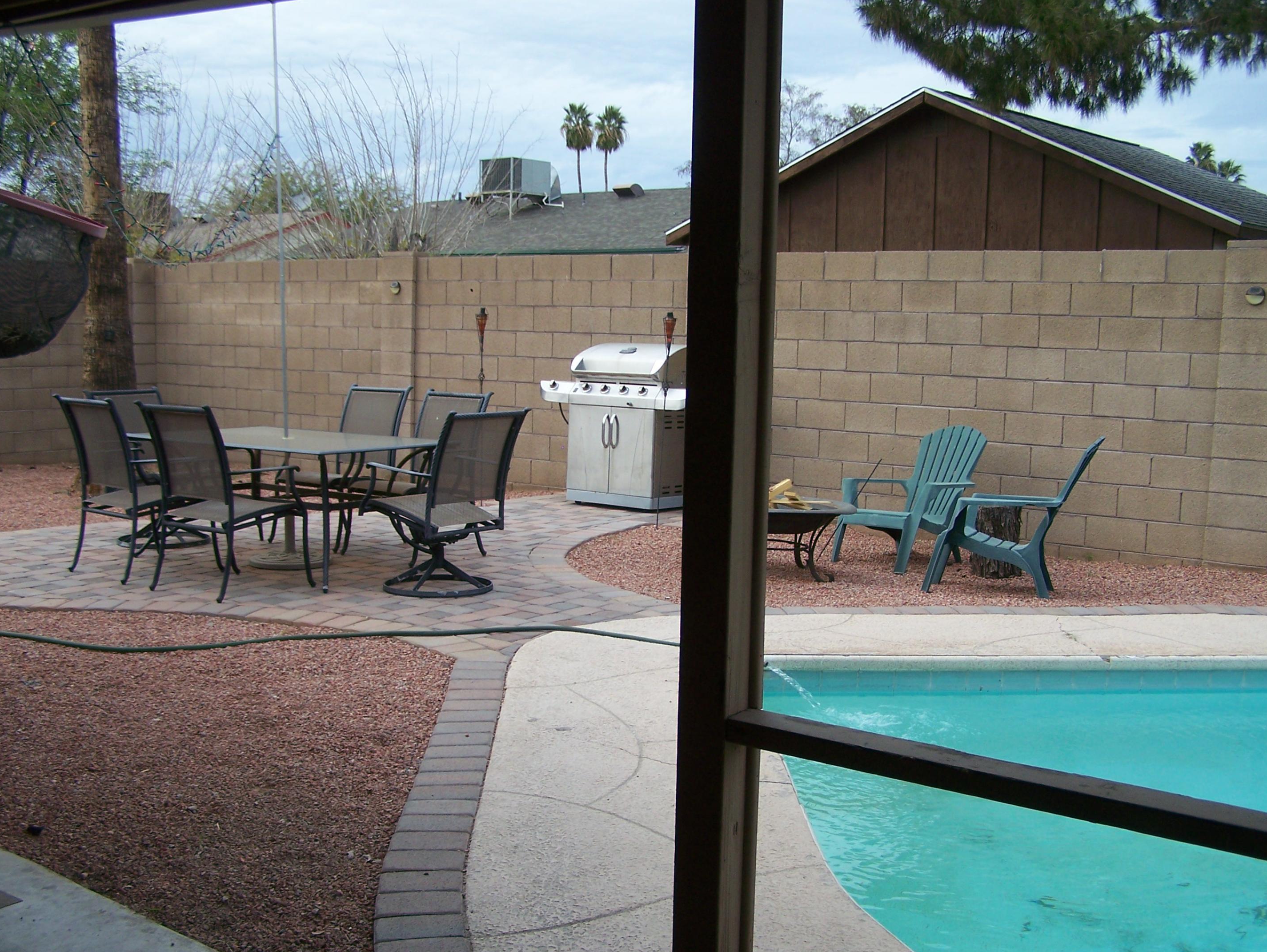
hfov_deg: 46.8
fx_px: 1465
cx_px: 637
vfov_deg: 36.0
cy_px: 494
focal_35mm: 40
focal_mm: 6.3
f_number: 2.8
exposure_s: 1/400
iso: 80
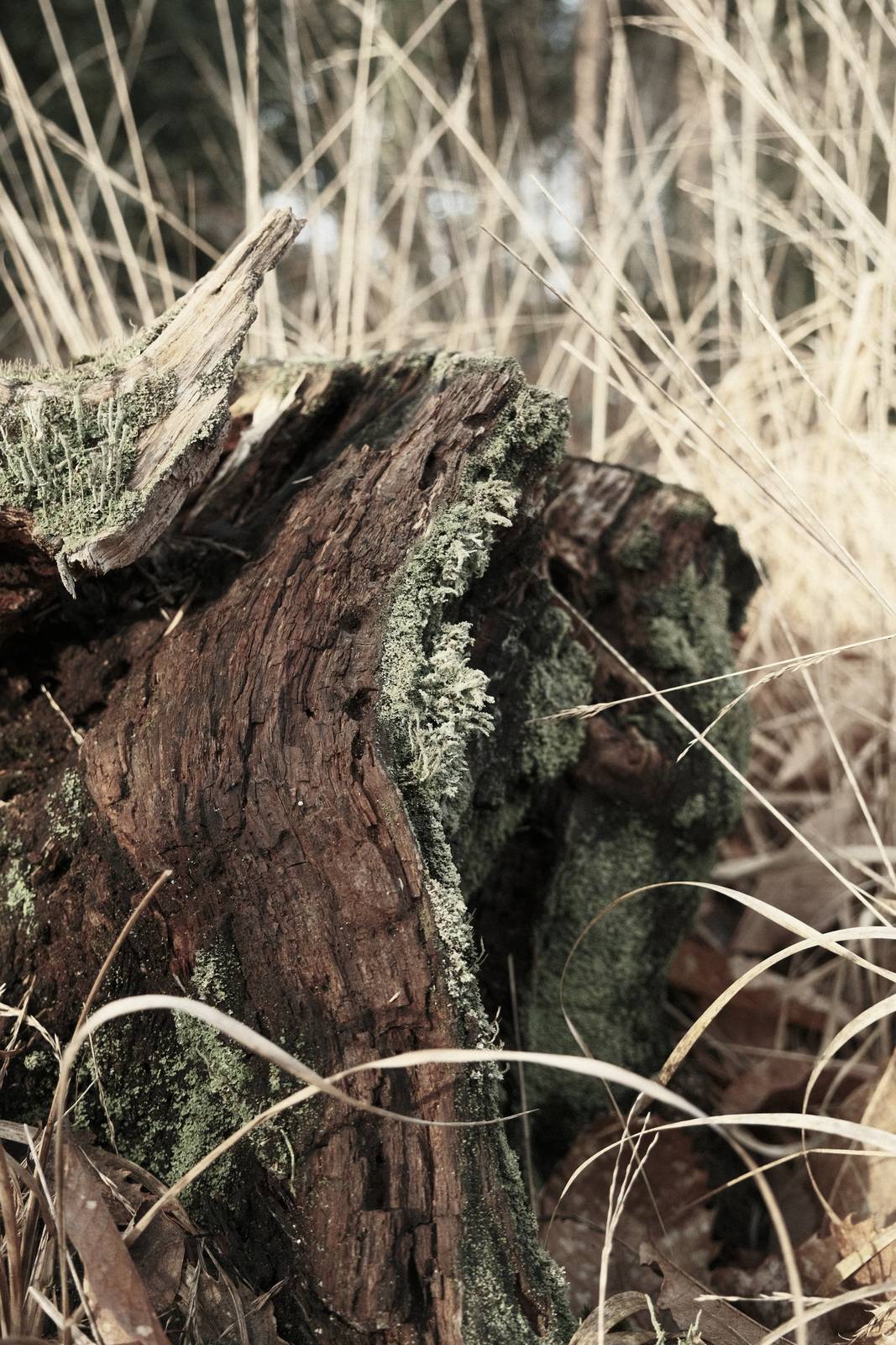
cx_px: 448
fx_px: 1381
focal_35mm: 37
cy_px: 672
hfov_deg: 35.9
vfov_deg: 51.9
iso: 640
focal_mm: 24.7
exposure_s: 1/340
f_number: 4
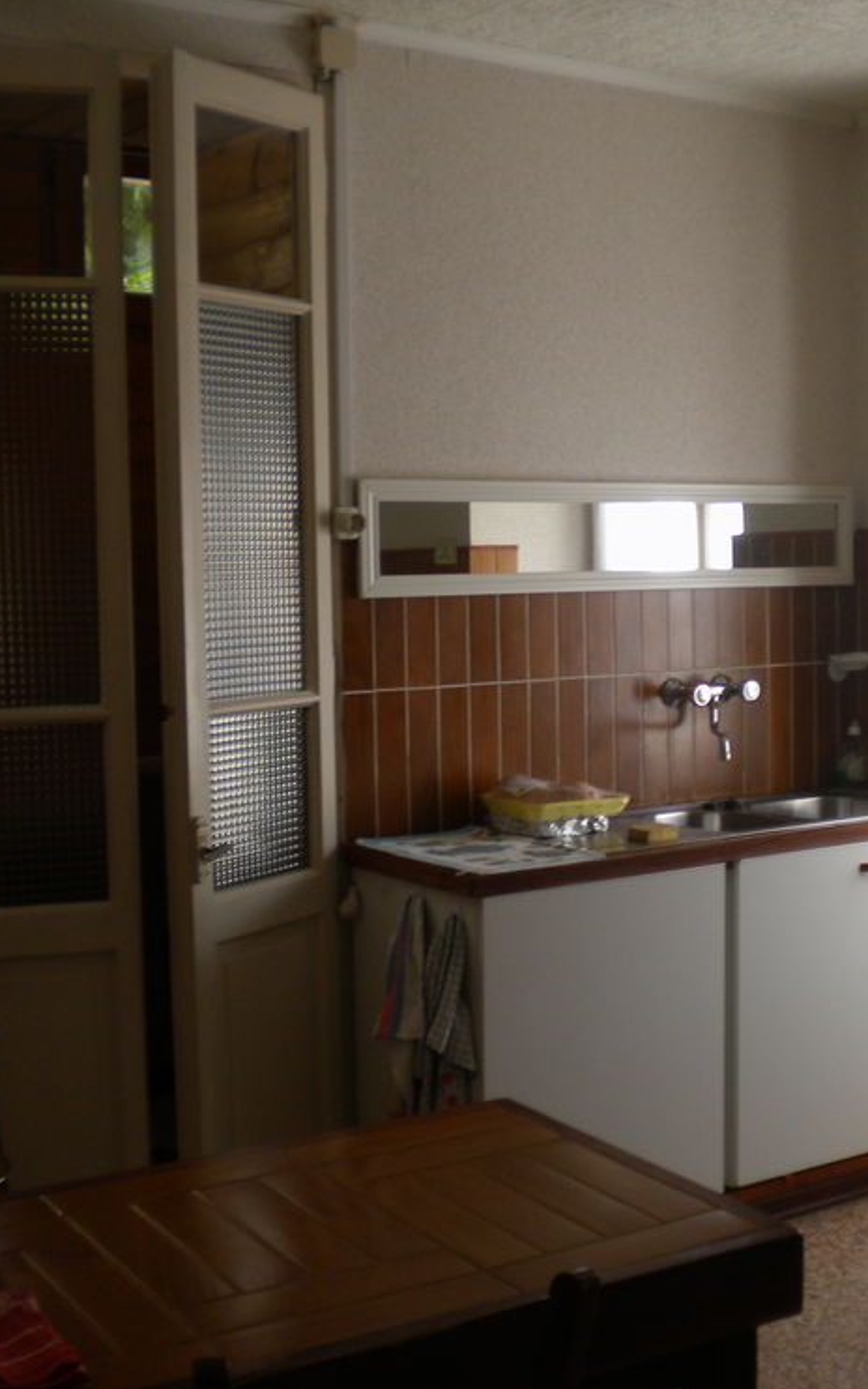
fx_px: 1892
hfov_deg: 25.7
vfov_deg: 40.3
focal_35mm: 50
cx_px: 584
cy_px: 694
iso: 90
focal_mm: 6.3
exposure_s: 1/59.8
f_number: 3.1
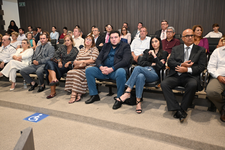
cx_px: 112
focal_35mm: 32
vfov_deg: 41.7
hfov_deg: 59.5
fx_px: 197
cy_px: 75
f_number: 4
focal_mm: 21
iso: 1250
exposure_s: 1/125
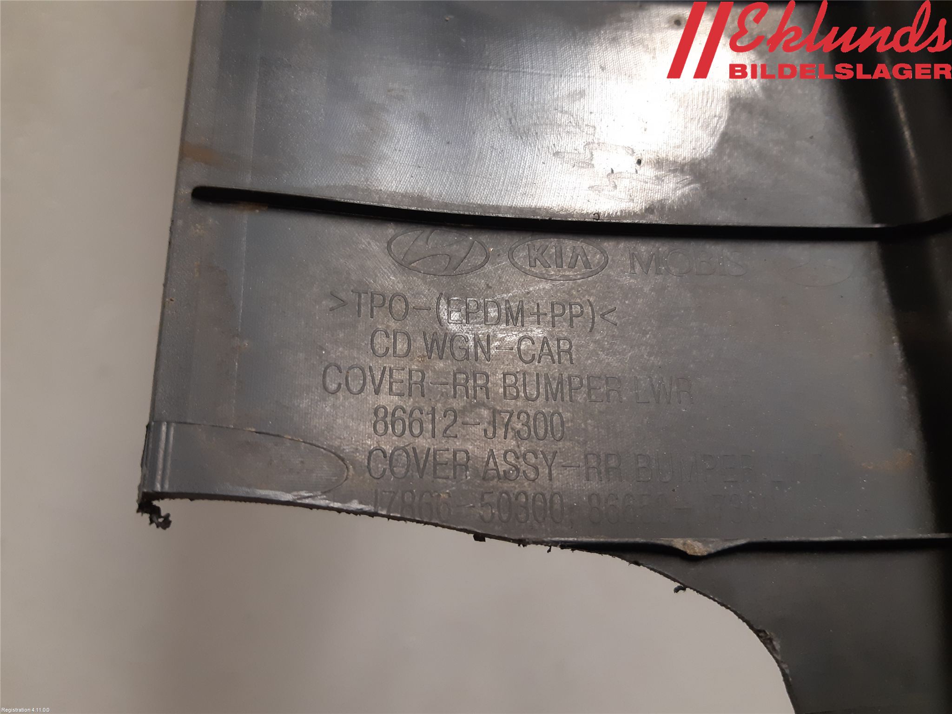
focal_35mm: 26
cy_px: 357
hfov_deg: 67.3
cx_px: 476
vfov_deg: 53.1
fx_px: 715
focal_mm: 3.93
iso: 200
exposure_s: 1/50
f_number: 1.7
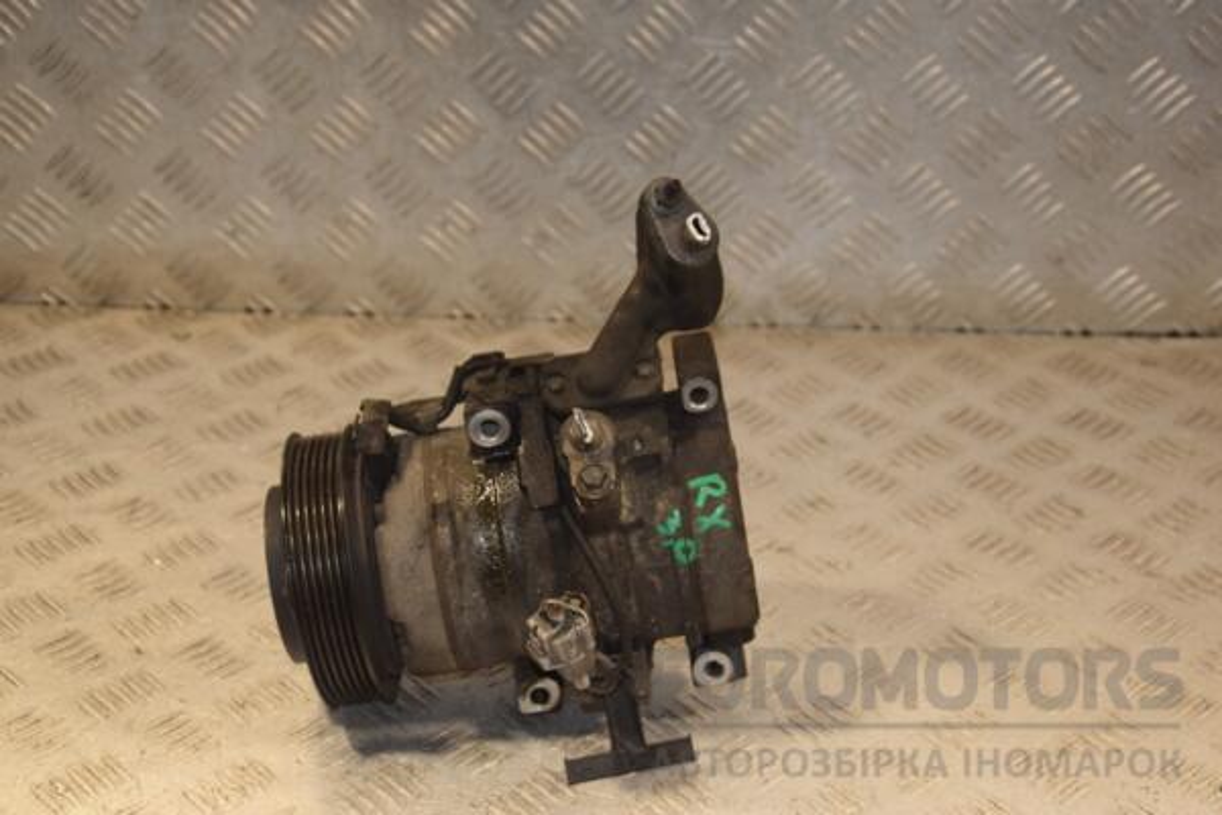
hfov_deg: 29.9
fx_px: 2291
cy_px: 408
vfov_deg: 20.2
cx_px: 611
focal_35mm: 68
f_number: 5.6
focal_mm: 45
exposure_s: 1/200
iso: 800
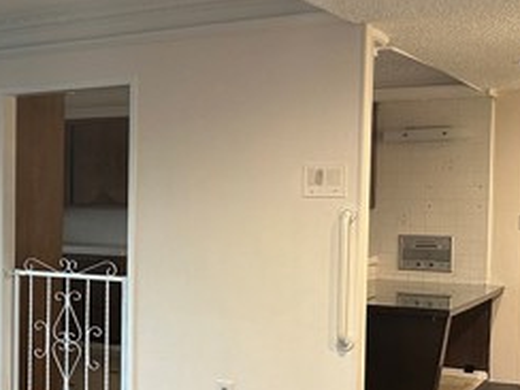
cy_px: 234
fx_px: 946
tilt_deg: -2.5
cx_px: -96
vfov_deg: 23.2
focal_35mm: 63
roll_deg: -0.7
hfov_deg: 27.3
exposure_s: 1/60
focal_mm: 6.86
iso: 250
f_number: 1.78
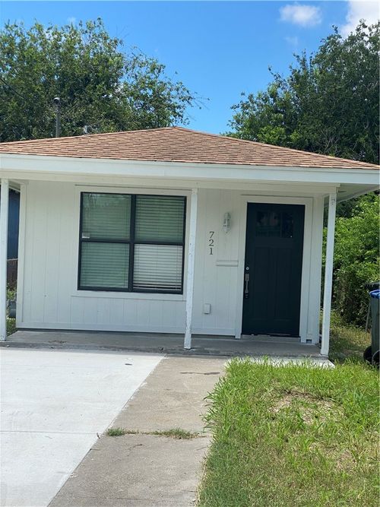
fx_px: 761
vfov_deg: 36.8
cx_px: 190
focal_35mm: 52
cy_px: 254
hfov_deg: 28.0
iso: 20
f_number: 2
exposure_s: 1/1776
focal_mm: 6
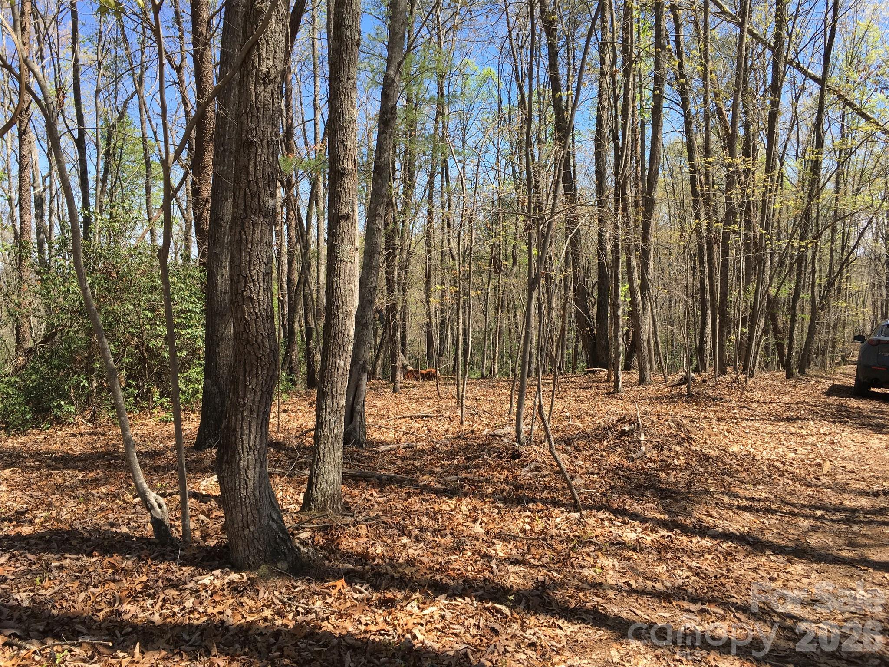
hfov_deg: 61.7
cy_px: 334
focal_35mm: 29
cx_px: 444
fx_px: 745
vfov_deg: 48.2
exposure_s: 1/630
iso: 25
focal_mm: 4.15
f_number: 2.2
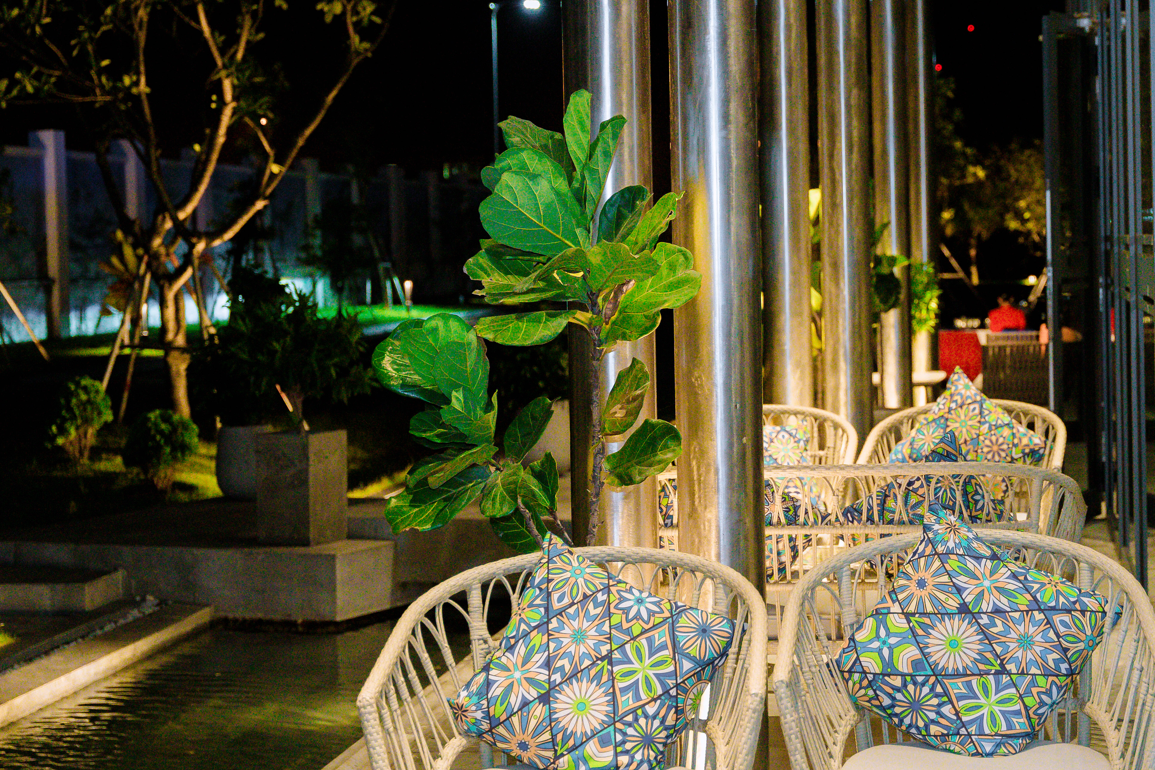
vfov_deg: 17.9
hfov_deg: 26.4
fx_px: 2443
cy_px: 330
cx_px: 814
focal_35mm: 76
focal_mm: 49.1
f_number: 3.2
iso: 5000
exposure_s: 1/125
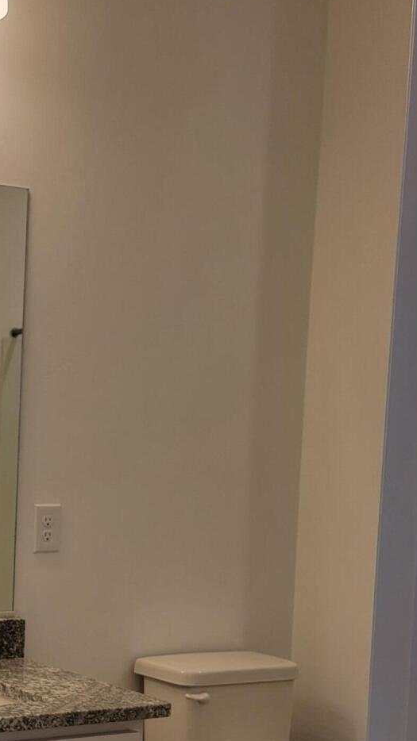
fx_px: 1101
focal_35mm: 56
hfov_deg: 19.5
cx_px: -145
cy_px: 541
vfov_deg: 36.5
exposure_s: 1/120
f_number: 1.8
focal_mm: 6.7
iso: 32
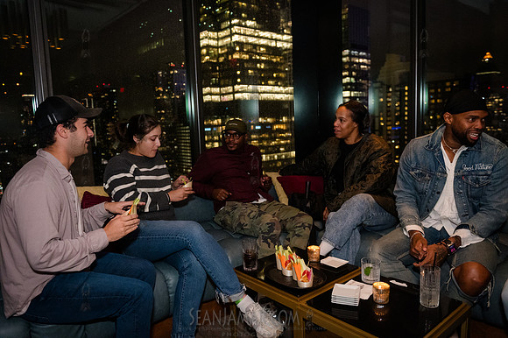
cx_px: 254
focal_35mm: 27
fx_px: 381
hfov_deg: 67.4
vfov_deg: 47.9
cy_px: 169
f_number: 3.5
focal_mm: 27
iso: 12800
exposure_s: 1/320
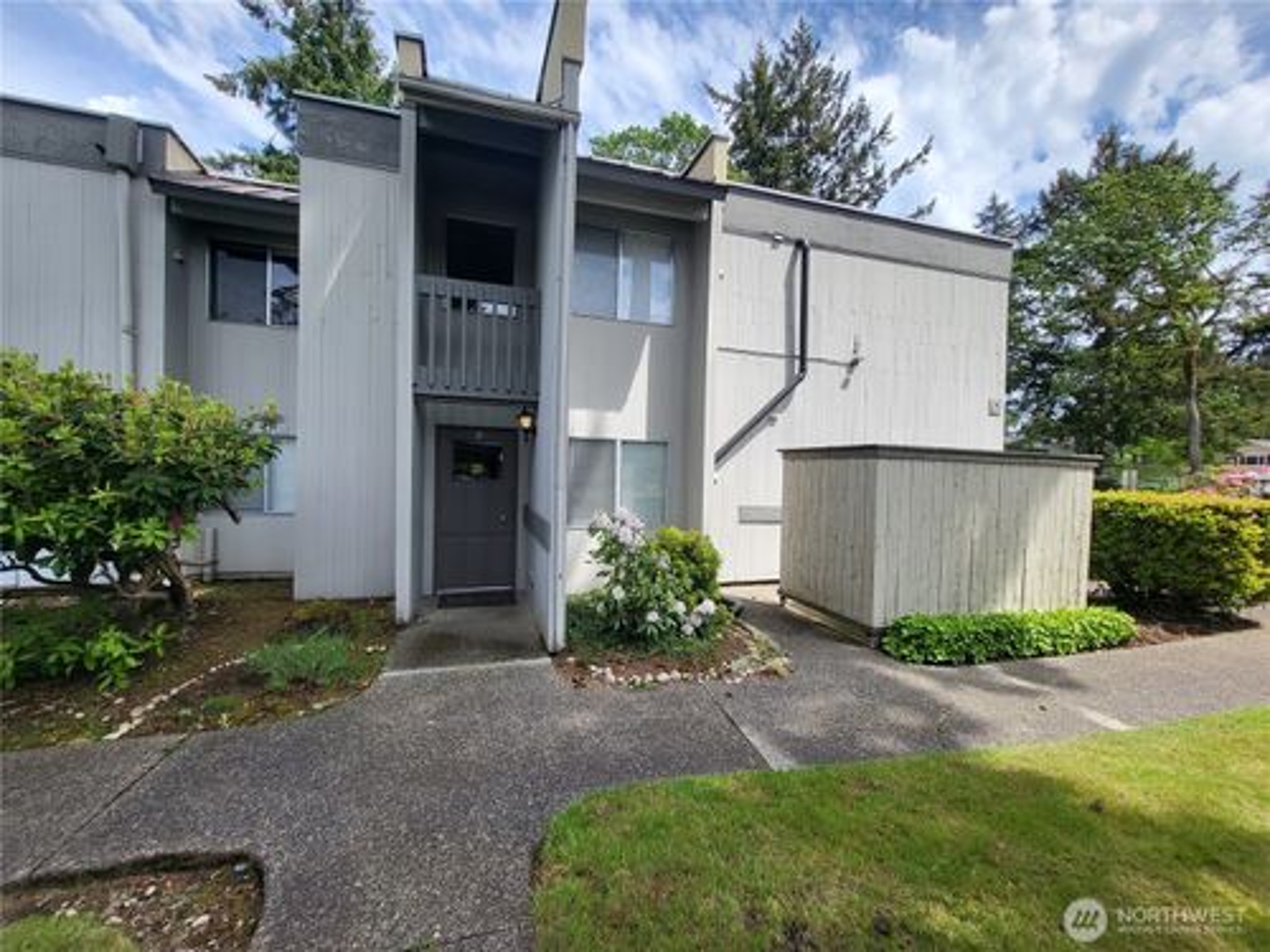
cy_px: 476
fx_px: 477
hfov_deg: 106.2
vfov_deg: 89.9
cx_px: 635
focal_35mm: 13
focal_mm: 1.74
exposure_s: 1/773
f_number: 2.2
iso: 32
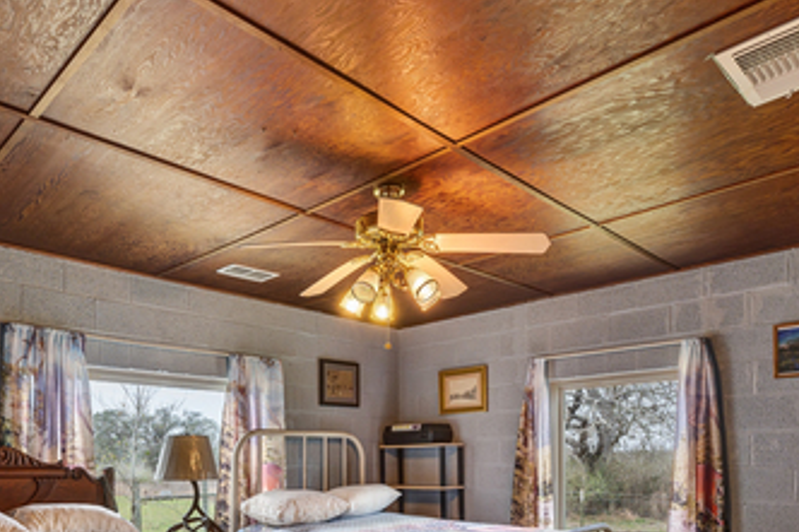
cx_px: 318
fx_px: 599
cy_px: 460
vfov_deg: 44.4
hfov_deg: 66.7
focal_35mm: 27
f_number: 9
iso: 250
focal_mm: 14
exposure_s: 1/25
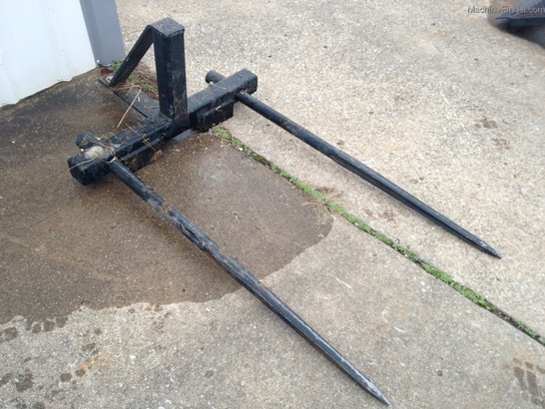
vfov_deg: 40.7
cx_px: 272
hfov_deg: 52.6
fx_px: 551
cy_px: 204
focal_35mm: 35
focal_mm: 4.28
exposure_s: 1/163
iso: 50
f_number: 2.4
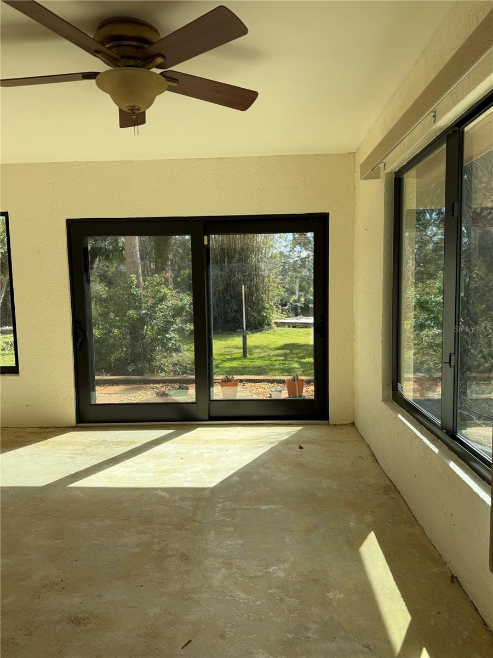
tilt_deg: -4.7
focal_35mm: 24
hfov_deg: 56.8
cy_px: 329
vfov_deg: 71.6
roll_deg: +0.7
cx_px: 246
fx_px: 456
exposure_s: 1/1464
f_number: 1.78
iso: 80
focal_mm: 6.76
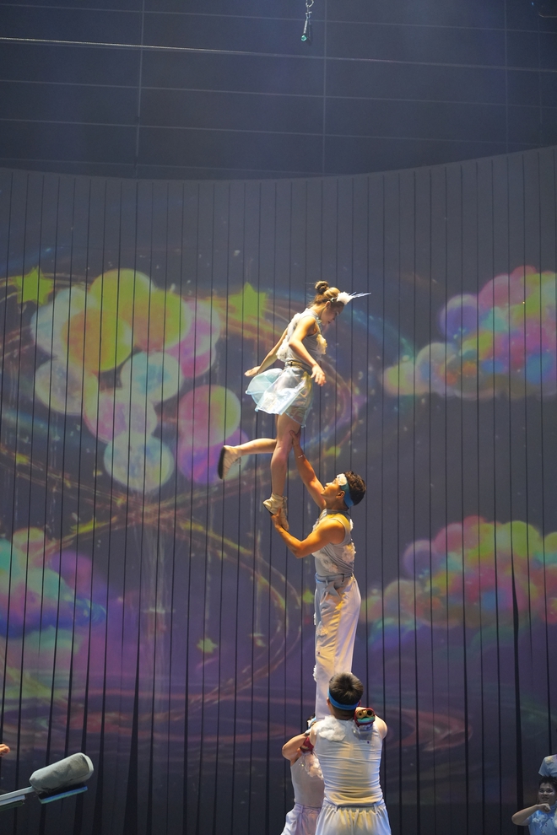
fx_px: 1717
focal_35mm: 74
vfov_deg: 27.3
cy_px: 418
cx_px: 278
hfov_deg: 18.4
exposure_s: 1/200
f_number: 4.5
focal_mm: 74
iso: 2500
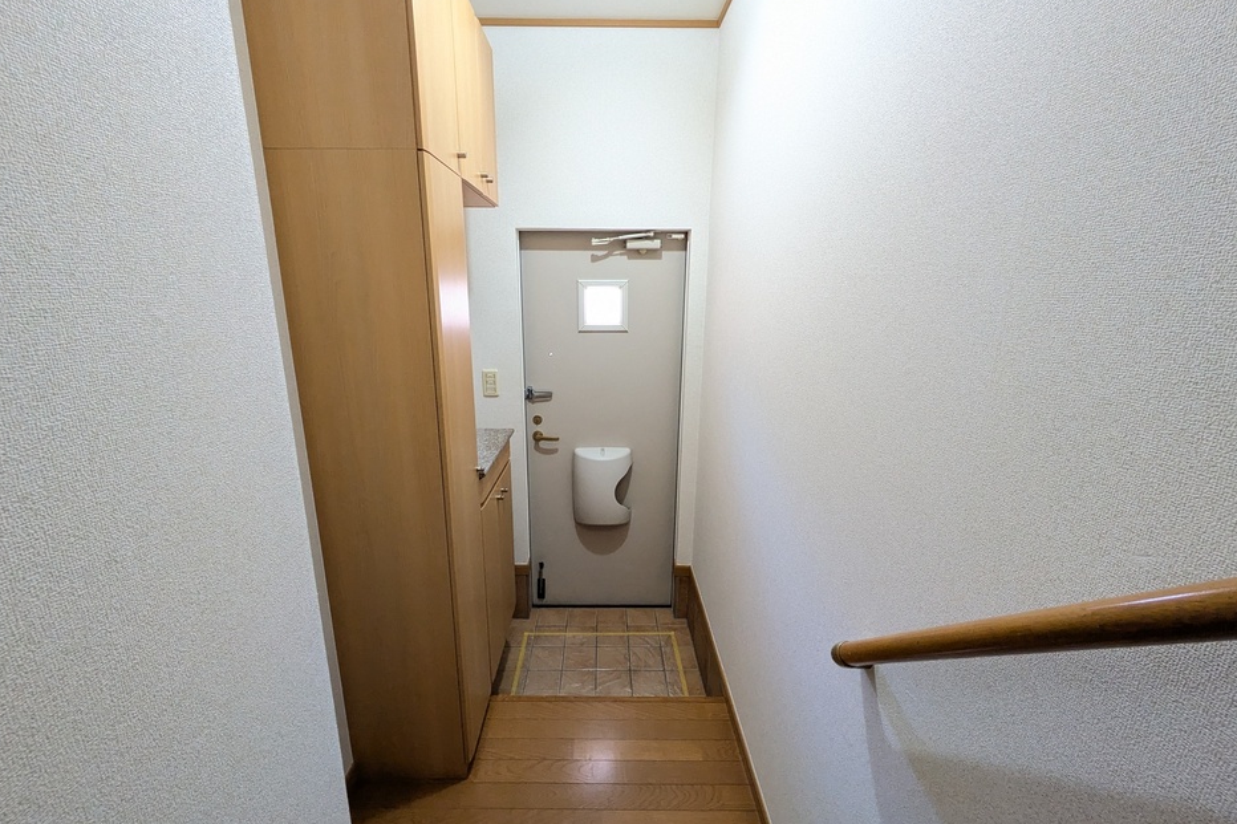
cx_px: 604
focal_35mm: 15
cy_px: 418
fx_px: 515
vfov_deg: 77.3
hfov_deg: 100.4
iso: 463
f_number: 2.2
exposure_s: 1/30
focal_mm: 1.83
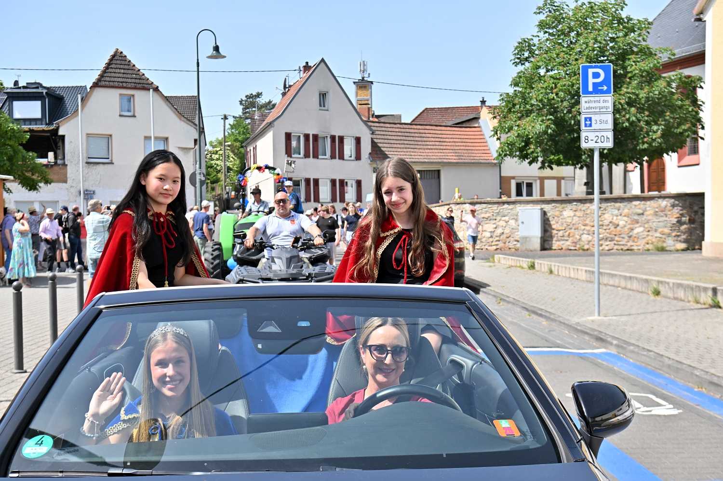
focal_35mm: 48
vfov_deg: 28.0
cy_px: 240
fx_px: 963
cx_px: 362
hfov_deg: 41.1
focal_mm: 48
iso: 320
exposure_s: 1/1000
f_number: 9
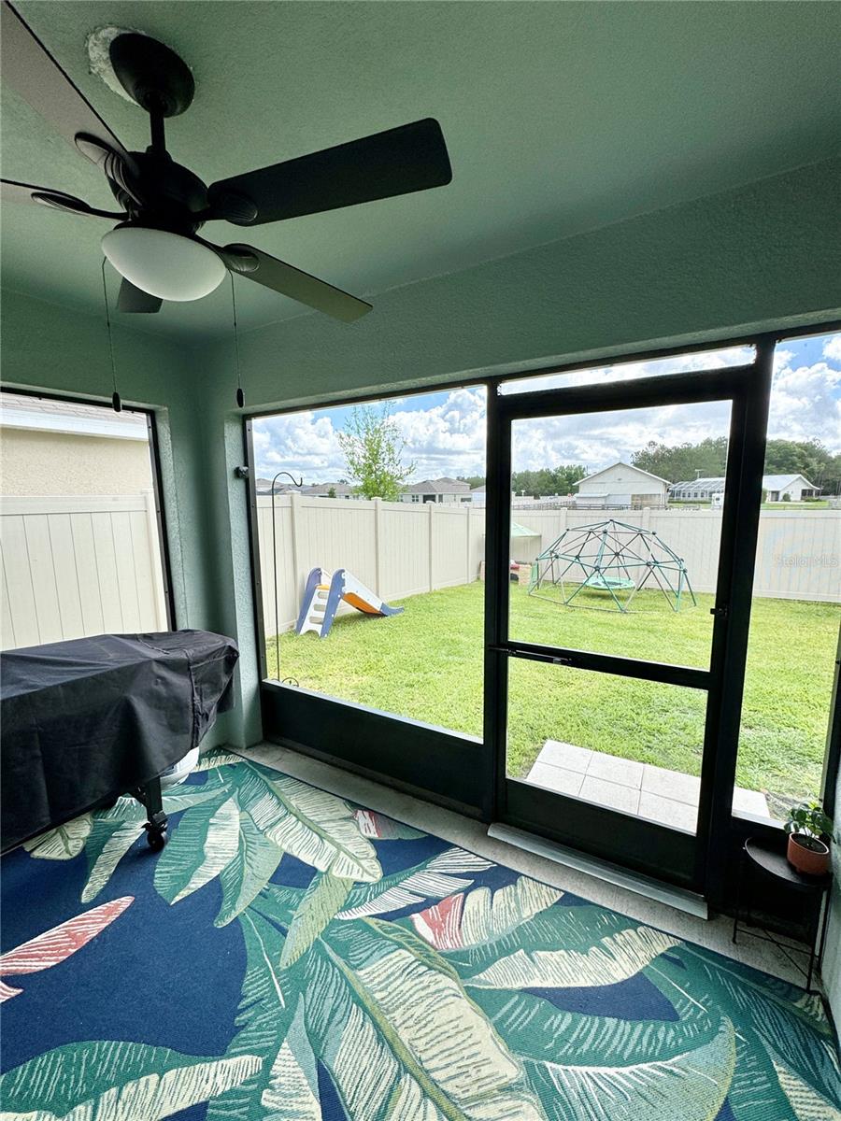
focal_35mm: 14
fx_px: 454
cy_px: 560
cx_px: 420
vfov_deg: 102.1
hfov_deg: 85.7
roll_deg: +0.3
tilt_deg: -9.3
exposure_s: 1/591
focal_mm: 2.22
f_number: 2.2
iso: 40
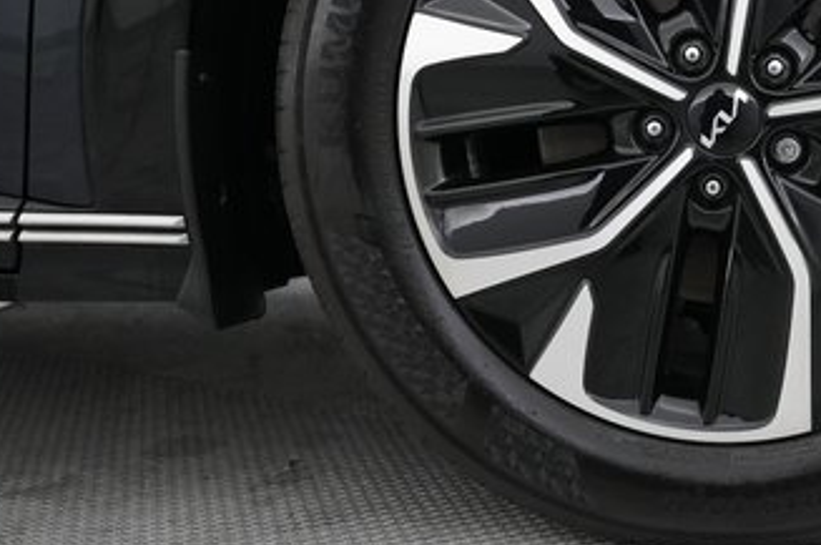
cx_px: 726
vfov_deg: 27.0
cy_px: 126
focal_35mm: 49
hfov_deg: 37.9
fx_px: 1116
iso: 4000
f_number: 2.8
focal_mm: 25
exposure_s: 1/160
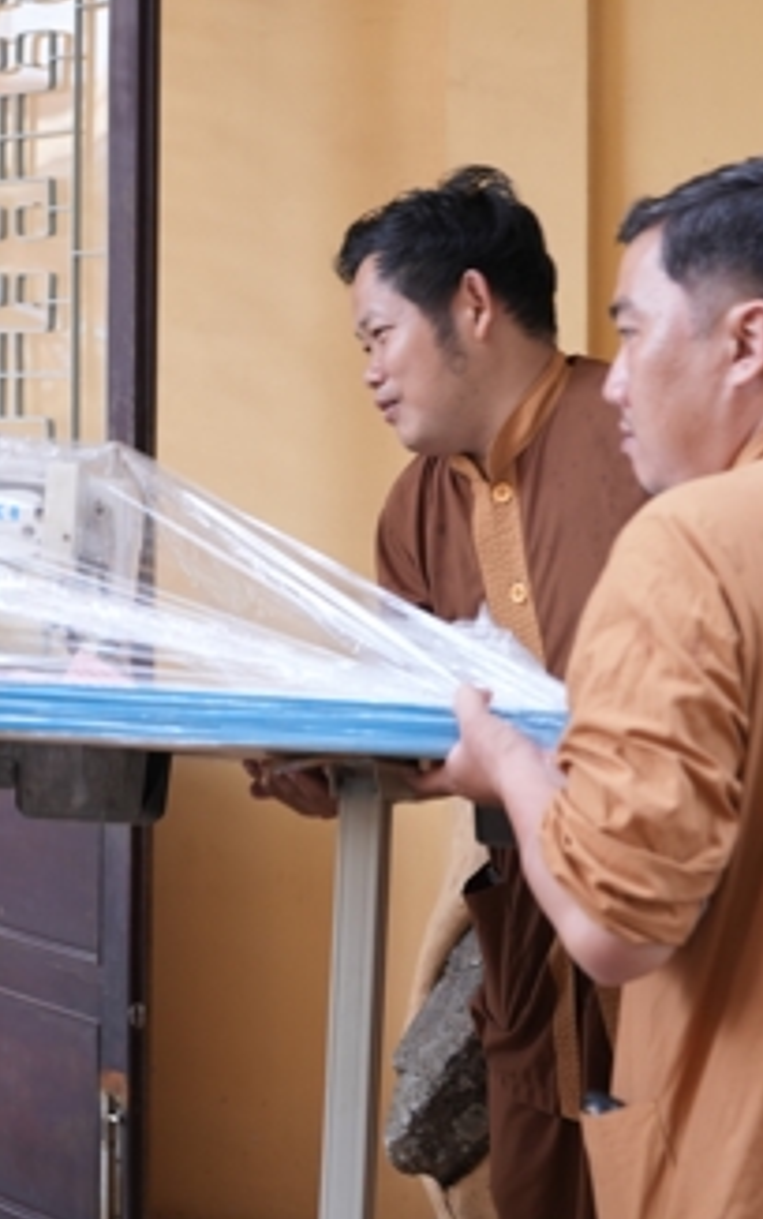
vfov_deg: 28.9
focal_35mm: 71
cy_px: 492
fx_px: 2360
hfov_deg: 18.1
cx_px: 75
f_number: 2.8
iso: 400
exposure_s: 1/100
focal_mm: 35
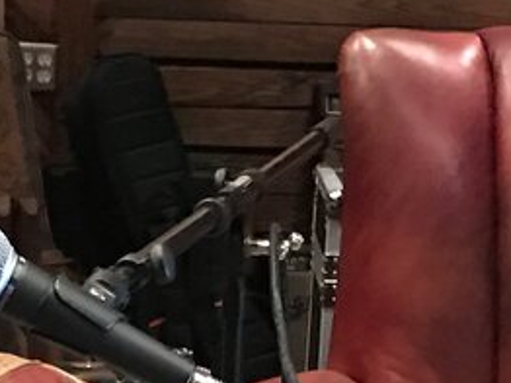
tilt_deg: -17.1
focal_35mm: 171
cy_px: 795
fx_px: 2522
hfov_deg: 11.5
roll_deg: -2.2
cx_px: 146
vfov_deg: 8.2
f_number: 1.8
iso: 100
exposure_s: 1/6
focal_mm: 3.99
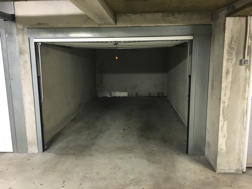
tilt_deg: -8.5
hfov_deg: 61.7
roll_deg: +0.6
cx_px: 126
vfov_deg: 48.2
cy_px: 94
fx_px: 211
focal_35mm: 29
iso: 200
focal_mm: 4.15
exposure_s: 1/17
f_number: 2.2
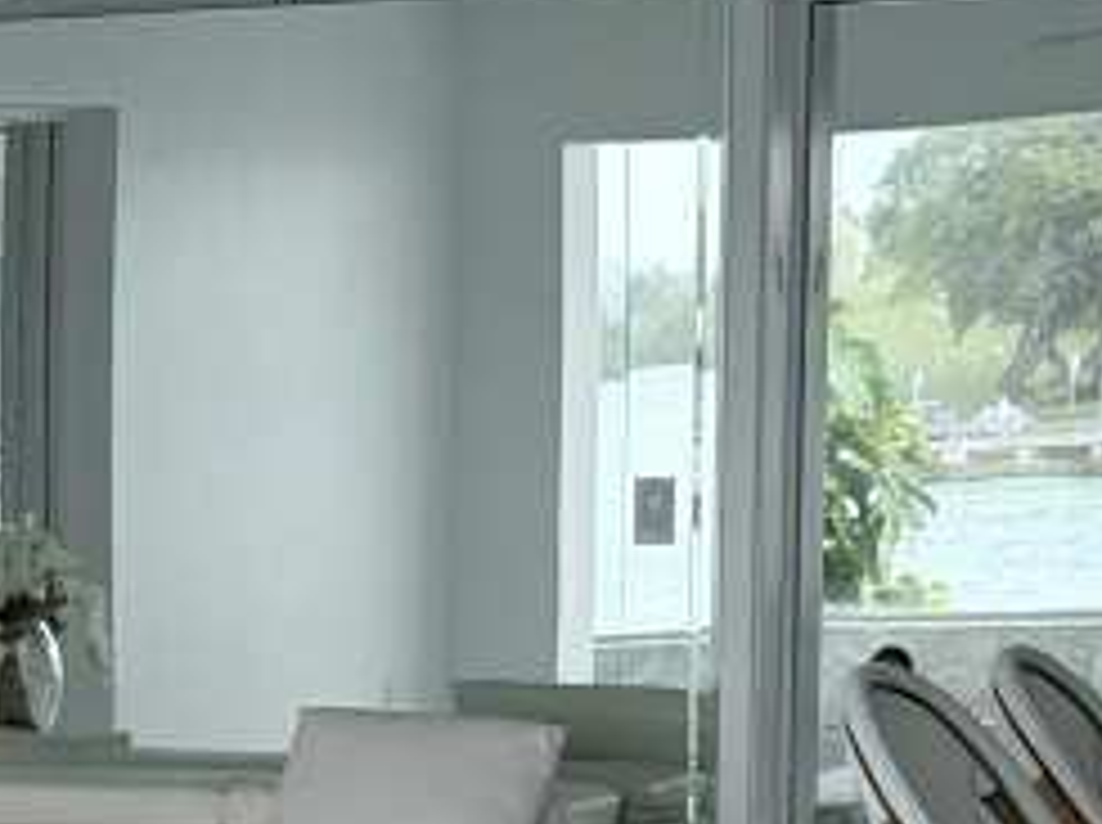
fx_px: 4991
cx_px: -76
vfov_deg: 9.2
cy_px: 1247
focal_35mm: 157
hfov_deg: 12.4
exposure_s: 1/669
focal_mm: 6.76
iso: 64
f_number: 1.78
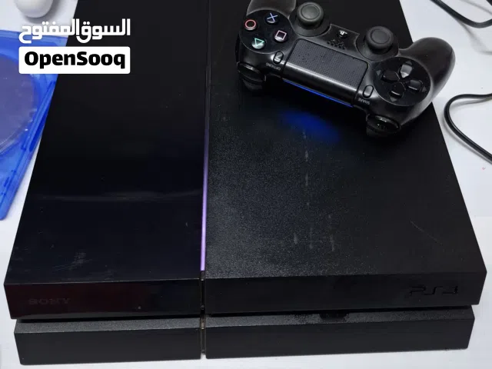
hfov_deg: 73.9
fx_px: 327
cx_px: 246
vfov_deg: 58.9
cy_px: 184
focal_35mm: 23
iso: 250
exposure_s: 1/100
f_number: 1.8
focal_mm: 5.54
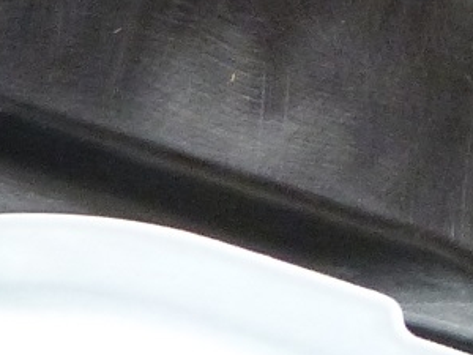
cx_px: 1517
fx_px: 2910
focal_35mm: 213
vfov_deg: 6.9
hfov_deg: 7.8
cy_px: -194
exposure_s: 1/50
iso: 400
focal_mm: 5.6
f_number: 3
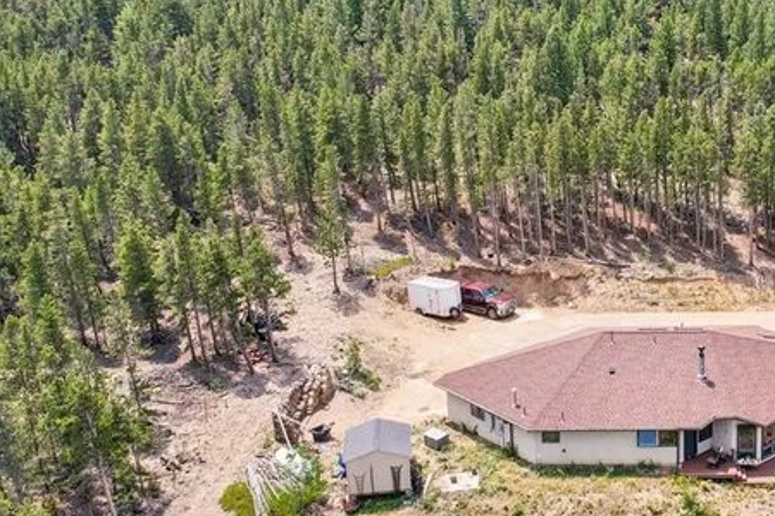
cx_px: 656
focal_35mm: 50
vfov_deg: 27.0
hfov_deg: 37.7
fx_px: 1076
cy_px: 224
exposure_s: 1/400
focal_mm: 8.4
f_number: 2.8
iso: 150
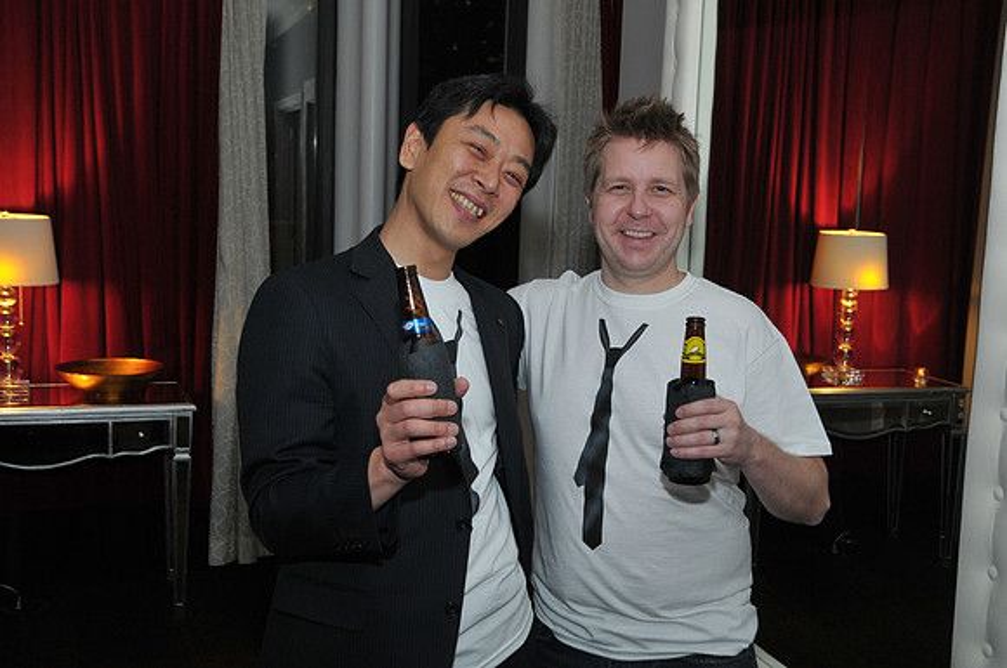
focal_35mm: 46
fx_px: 1299
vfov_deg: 28.9
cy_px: 334
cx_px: 504
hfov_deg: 42.4
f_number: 5.6
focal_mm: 31
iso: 500
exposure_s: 1/50
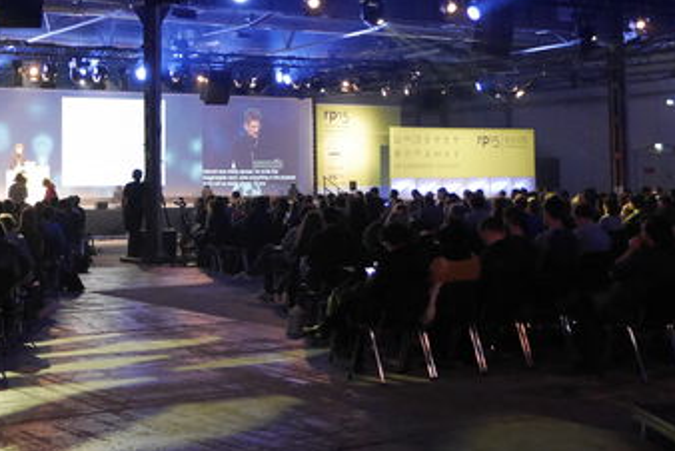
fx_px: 1182
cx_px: 136
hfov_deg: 31.1
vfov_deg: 21.5
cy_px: 145
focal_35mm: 63
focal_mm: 16
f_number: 3.6
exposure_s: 1/60
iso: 2500
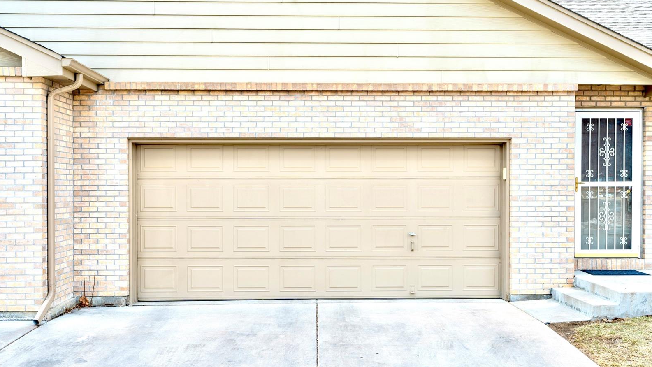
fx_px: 640
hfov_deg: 54.0
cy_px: 195
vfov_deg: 32.0
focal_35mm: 37
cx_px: 324
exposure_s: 1/60
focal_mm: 35
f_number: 11
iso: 64
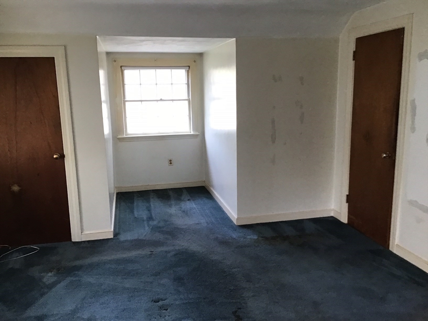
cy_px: 160
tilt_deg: -11.6
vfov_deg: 45.4
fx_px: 383
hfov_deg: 58.4
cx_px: 214
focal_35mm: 31
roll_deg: +3.3
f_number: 2.4
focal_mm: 3.3
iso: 80
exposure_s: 1/30
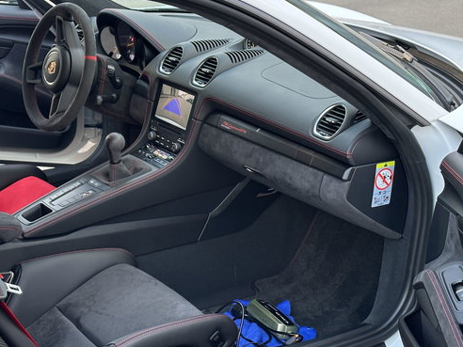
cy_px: 185
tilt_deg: -19.5
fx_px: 1003
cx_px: 191
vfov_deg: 19.6
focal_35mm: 75
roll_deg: +0.0
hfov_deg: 26.0
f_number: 1.78
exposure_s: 1/60
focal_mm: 6.86
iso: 100
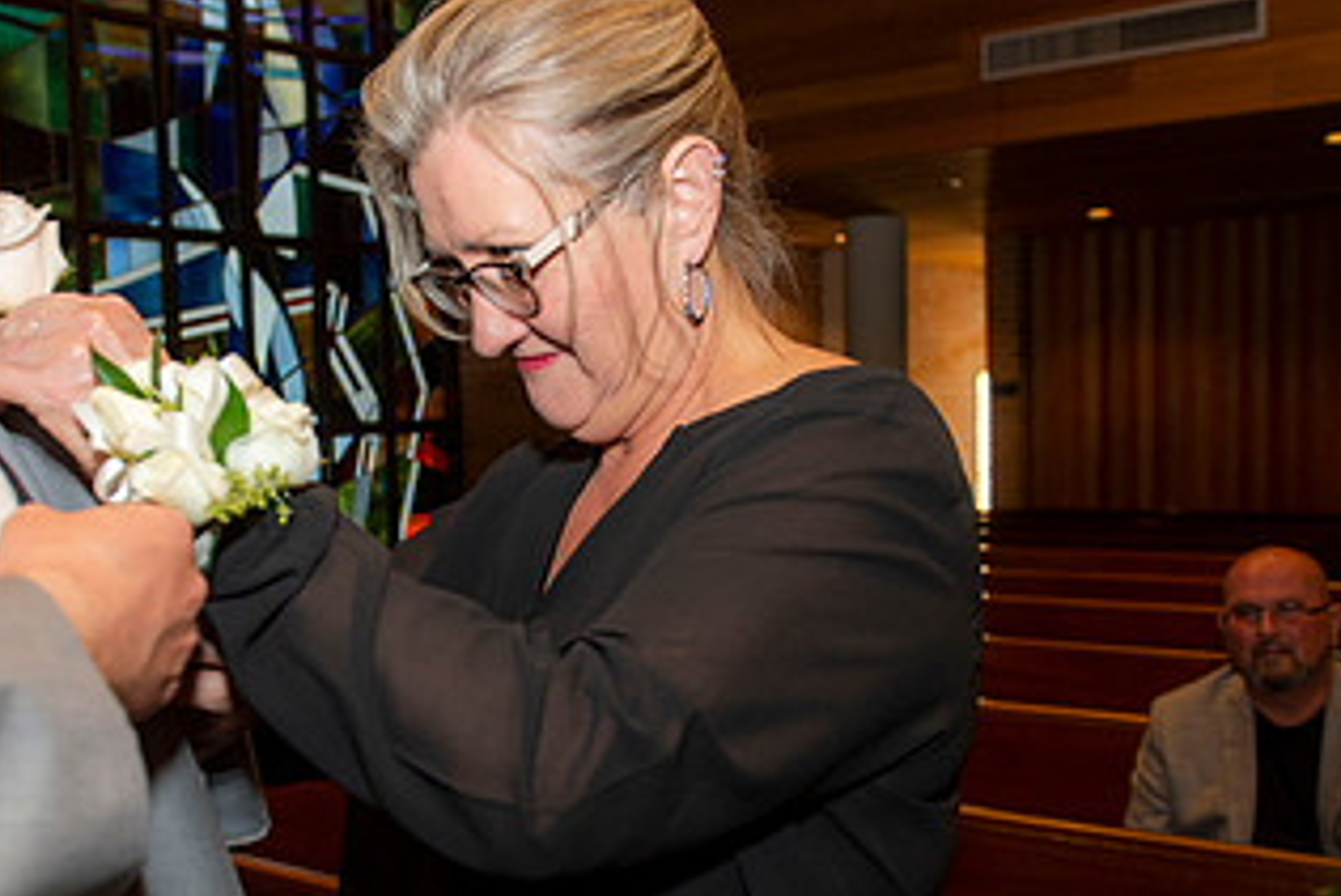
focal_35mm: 44
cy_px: 565
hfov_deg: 44.2
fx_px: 1640
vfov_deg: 30.4
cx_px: 535
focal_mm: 24
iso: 640
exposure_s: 1/125
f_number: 4
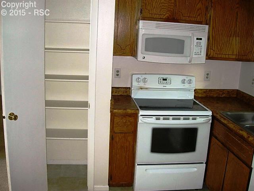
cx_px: 127
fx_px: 279
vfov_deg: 37.7
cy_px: 96
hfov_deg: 49.0
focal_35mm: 38
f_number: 2.8
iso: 79
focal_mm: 7.8
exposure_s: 1/64
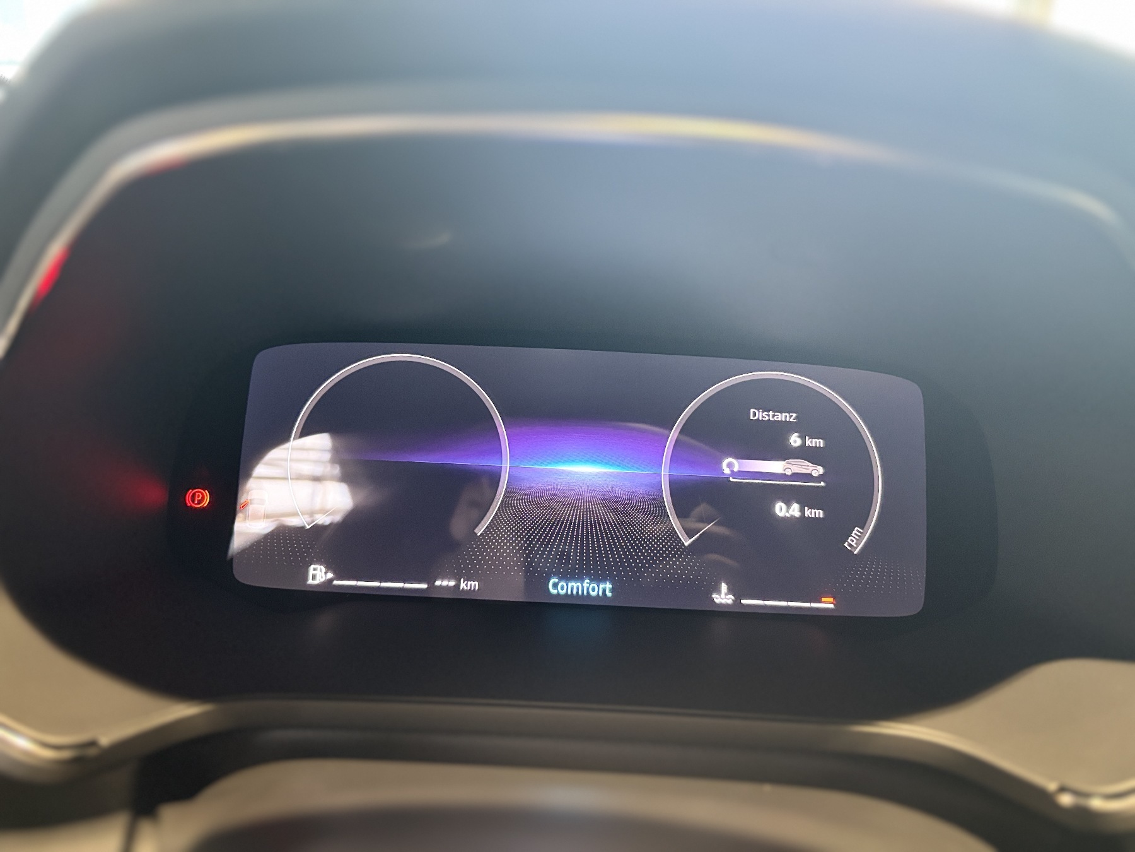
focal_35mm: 26
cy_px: 426
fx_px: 852
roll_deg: -2.9
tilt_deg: -19.2
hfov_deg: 67.3
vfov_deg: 53.1
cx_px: 568
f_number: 1.6
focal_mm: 5.96
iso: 400
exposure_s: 1/33
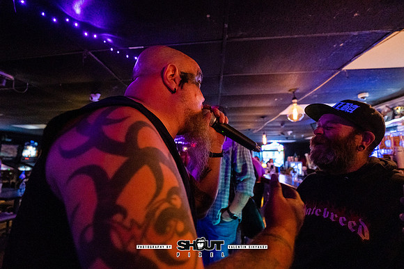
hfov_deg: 98.1
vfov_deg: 75.3
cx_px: 189
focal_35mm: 16
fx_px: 175
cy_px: 133
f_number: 2.8
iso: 3200
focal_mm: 14
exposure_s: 1/250
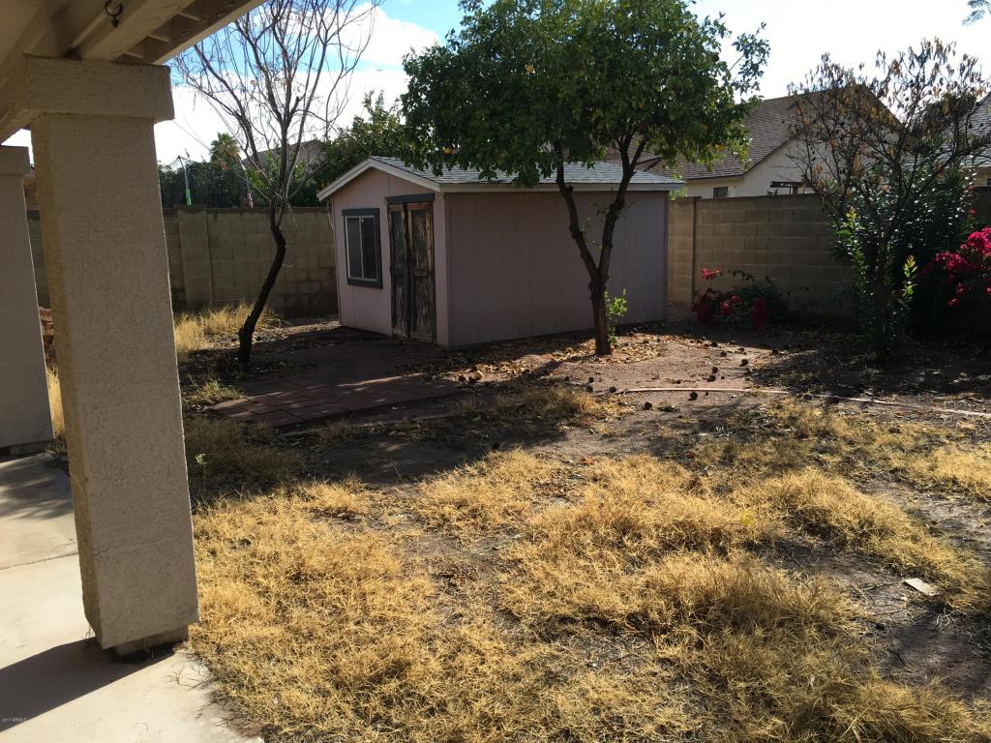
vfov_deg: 48.2
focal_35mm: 29
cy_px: 372
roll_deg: +1.9
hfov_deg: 61.7
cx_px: 496
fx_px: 830
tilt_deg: -9.6
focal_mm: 4.15
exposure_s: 1/855
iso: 25
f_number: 2.2
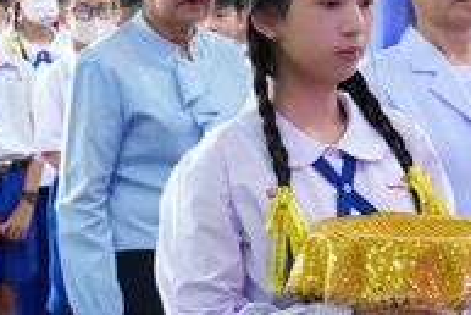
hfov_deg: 6.7
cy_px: 178
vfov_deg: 4.6
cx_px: 907
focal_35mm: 297
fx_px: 3889
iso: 2500
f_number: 4.5
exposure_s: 1/125
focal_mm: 34
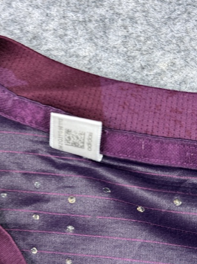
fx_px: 425
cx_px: 87
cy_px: 122
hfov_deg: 26.1
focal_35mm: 56
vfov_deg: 34.4
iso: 50
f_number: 1.78
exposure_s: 1/50
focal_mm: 6.76
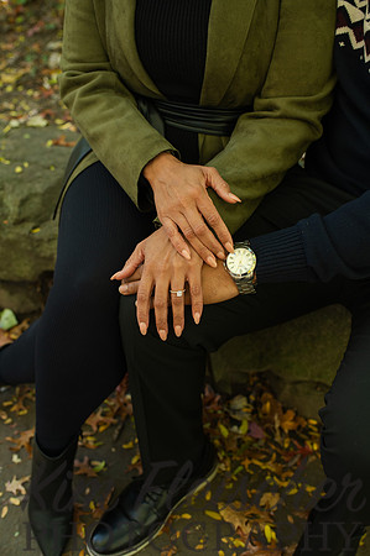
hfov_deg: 37.8
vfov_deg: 54.5
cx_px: 185
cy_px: 278
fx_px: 541
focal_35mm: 35
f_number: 3.2
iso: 1000
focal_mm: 35
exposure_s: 1/320
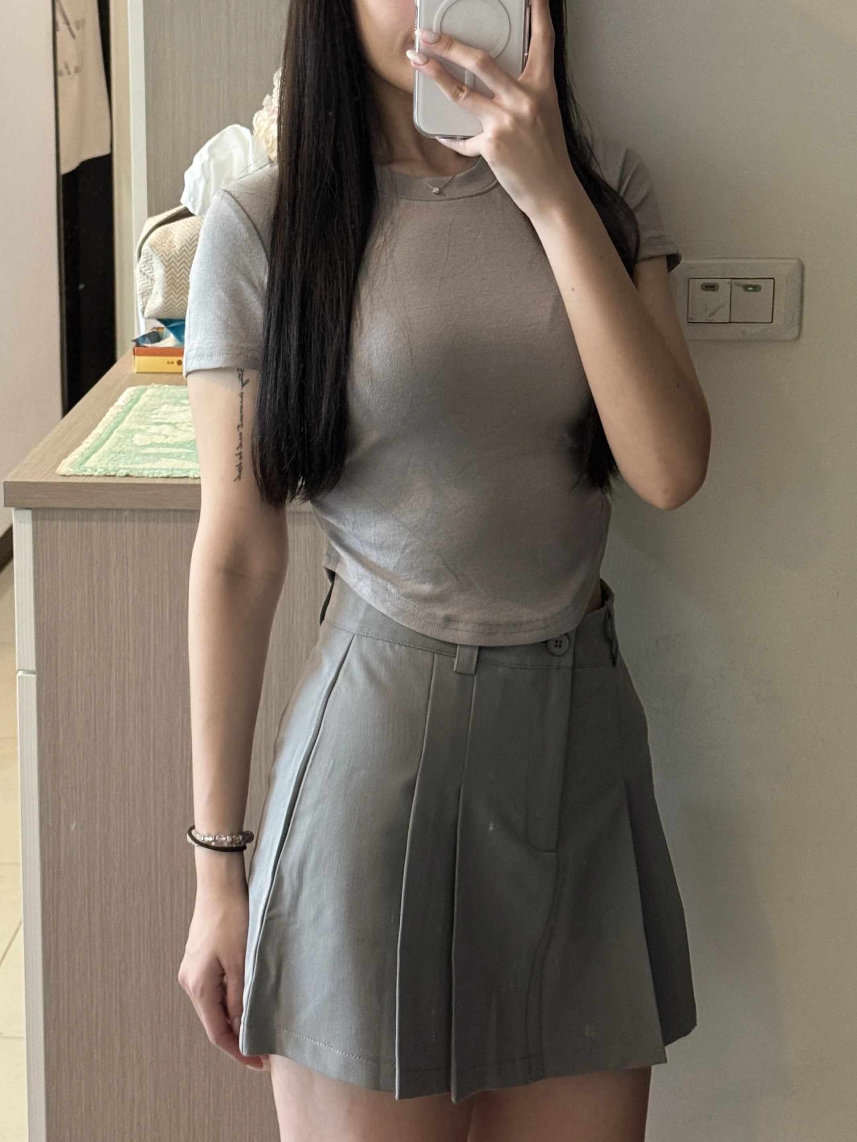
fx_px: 1584
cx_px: 428
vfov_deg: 39.7
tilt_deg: -10.0
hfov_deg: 30.3
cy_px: 571
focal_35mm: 48
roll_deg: +2.1
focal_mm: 6.76
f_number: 1.78
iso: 400
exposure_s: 1/40
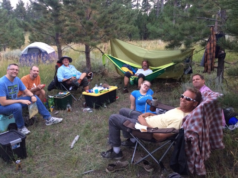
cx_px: 119
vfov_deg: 48.2
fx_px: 199
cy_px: 89
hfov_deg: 61.7
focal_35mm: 29
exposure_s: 1/15
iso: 320
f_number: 2.2
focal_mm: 4.15
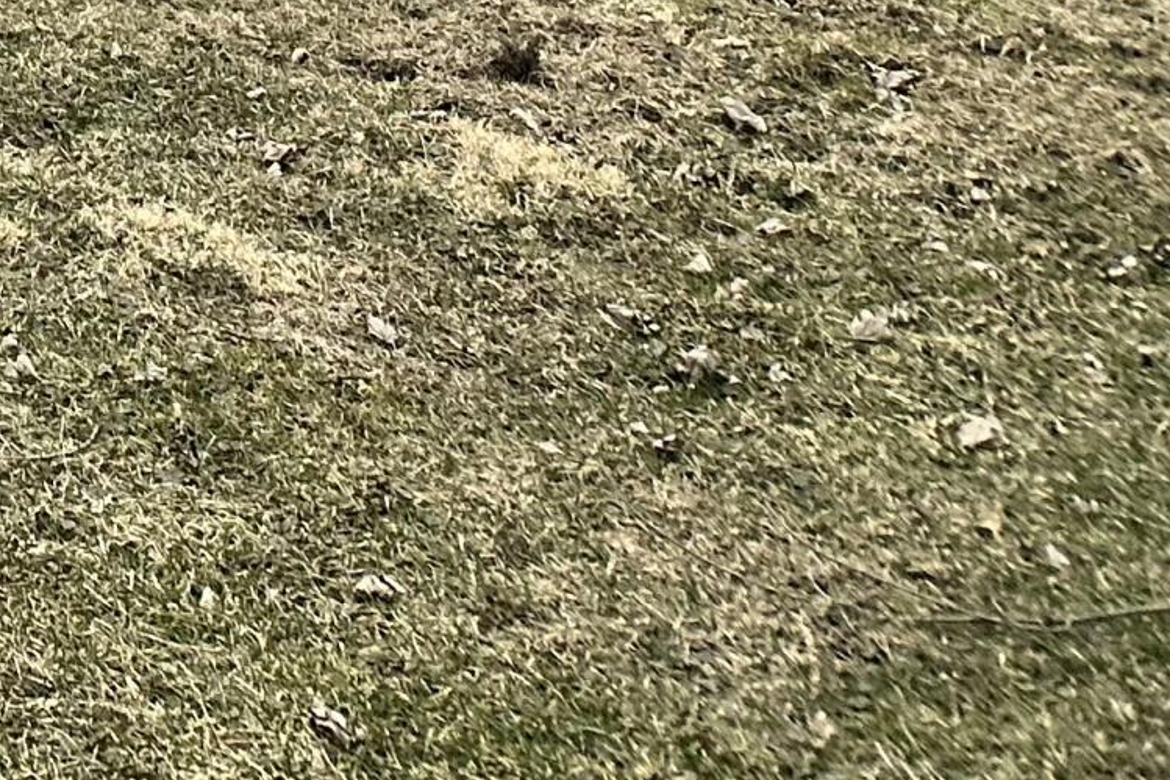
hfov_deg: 16.2
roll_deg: -0.4
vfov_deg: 11.8
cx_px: -1109
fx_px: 3249
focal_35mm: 100
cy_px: -914
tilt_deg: -2.6
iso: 100
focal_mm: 6.86
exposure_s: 1/121
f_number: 1.78
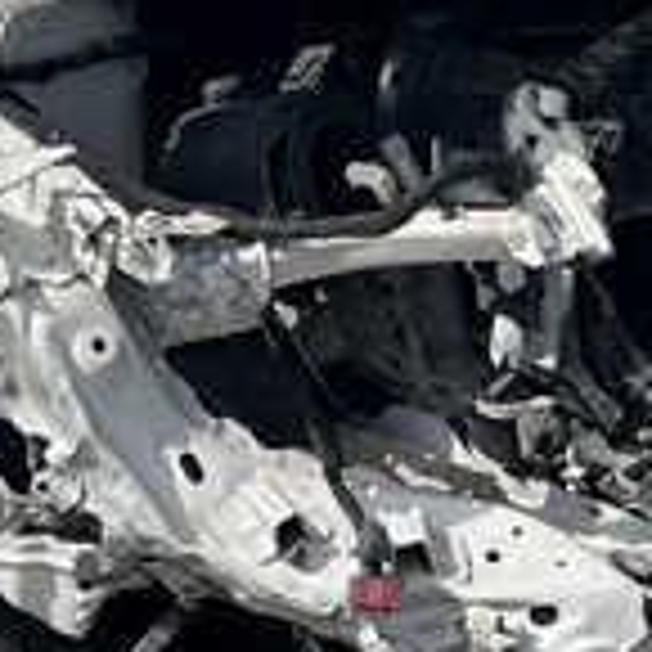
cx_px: -31
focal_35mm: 162
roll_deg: +0.9
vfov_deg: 10.6
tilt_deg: -11.0
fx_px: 3452
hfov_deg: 10.7
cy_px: -85
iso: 50
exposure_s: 1/6579
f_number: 1.5
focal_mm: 5.7
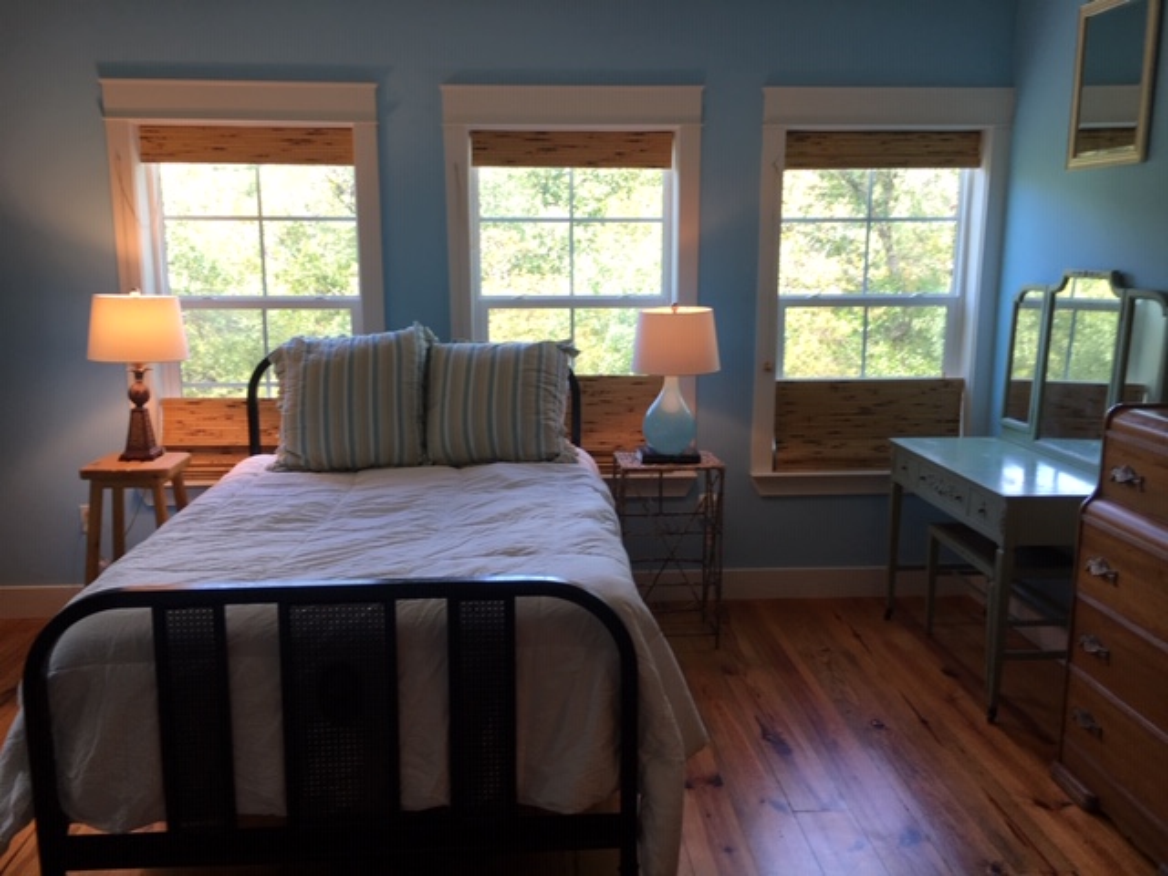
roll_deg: +0.5
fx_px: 979
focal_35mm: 29
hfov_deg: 61.7
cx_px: 584
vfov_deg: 48.2
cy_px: 438
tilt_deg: -9.7
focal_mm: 4.15
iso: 25
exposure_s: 1/40
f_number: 2.2
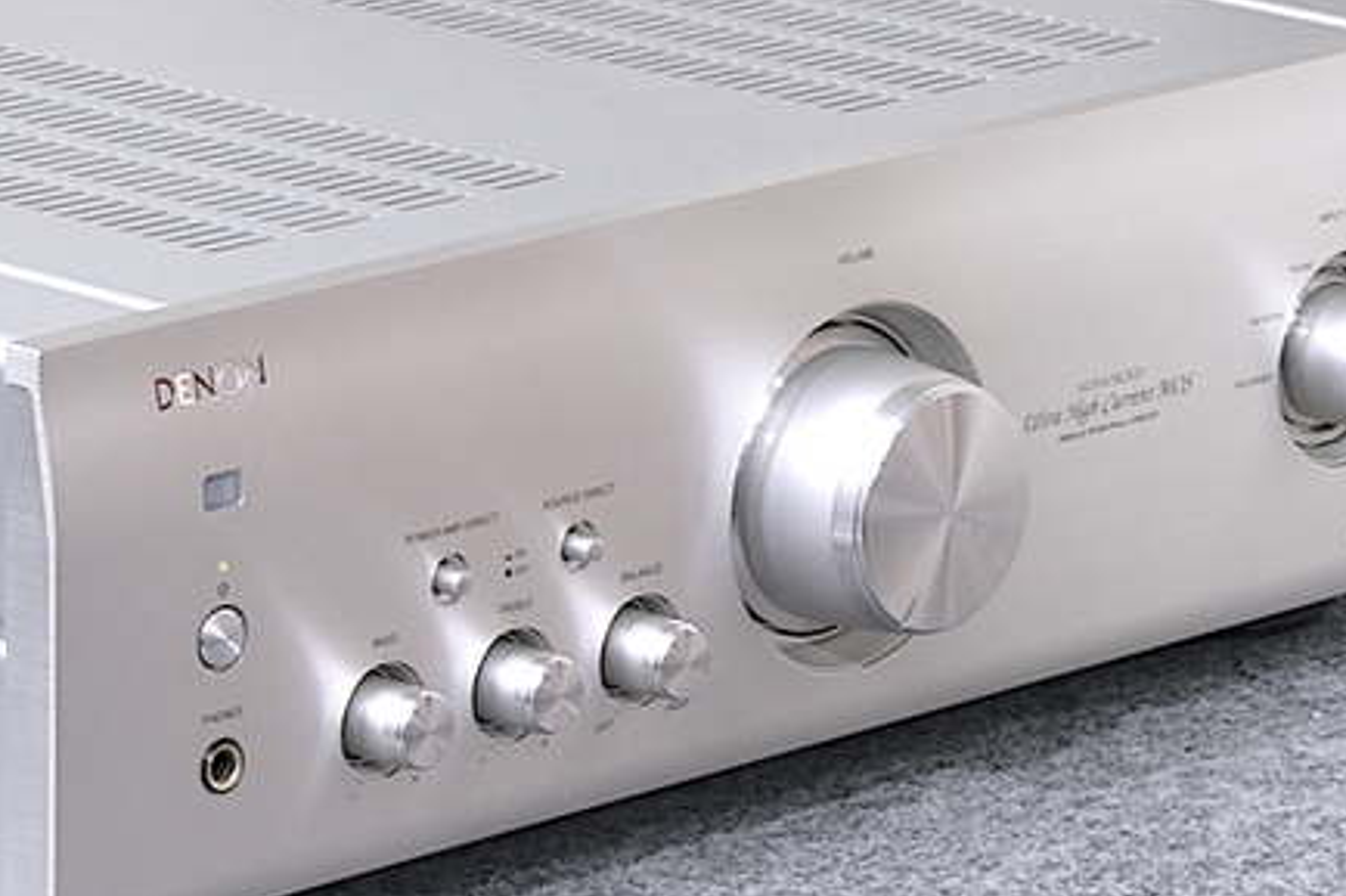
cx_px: 267
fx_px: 9119
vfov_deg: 5.6
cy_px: 363
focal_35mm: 244
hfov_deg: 8.4
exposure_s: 1/1.6
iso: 100
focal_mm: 19
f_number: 5.6
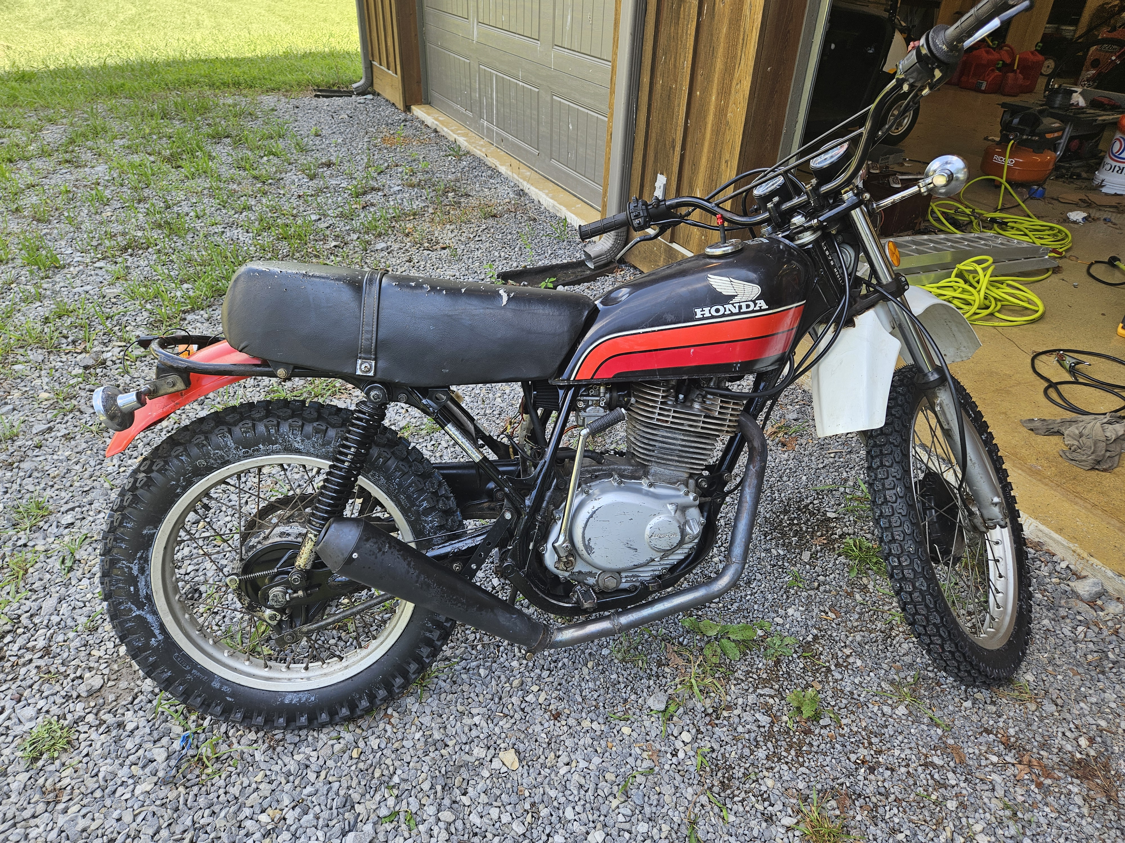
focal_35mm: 23
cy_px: 422
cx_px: 562
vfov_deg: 58.9
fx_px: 747
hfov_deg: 73.9
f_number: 1.8
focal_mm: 5.4
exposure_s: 1/180
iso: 32
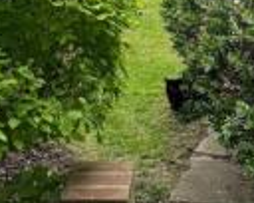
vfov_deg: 17.2
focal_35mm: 80
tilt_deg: -6.6
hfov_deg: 23.7
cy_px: -104
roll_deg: -0.7
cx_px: 185
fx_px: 600
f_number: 1.78
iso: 80
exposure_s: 1/309
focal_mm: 6.76
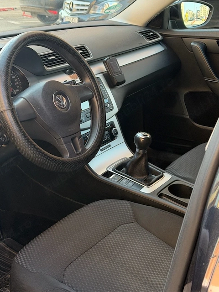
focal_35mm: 60
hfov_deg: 24.4
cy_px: 110
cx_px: 91
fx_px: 506
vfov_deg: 32.0
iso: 80
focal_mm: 6.76
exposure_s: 1/192
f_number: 1.78
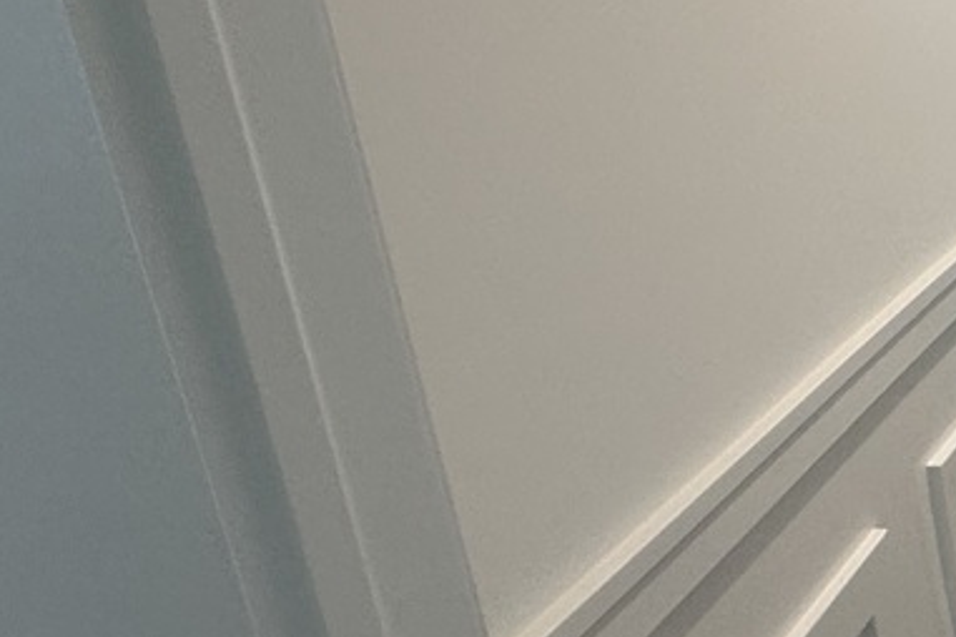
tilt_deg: -15.7
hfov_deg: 27.7
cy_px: 203
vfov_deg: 24.5
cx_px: 1345
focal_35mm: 55
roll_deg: +3.9
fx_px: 1460
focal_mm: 2.22
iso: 200
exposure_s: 1/120
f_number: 2.2
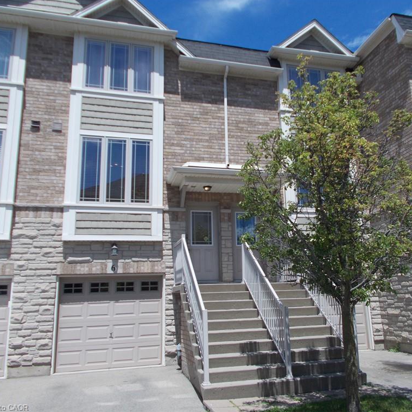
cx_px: 245
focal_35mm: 31
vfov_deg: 52.5
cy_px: 204
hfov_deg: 52.2
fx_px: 417
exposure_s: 1/160
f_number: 8
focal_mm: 4.6
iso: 80
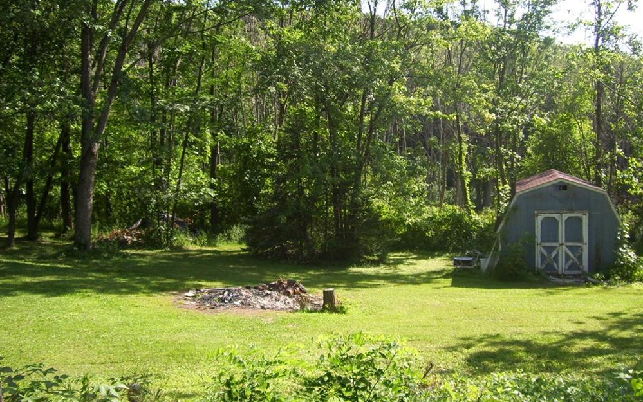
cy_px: 183
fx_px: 684
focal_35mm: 39
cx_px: 321
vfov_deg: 32.8
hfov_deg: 50.4
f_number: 2.7
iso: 80
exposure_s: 1/320
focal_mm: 6
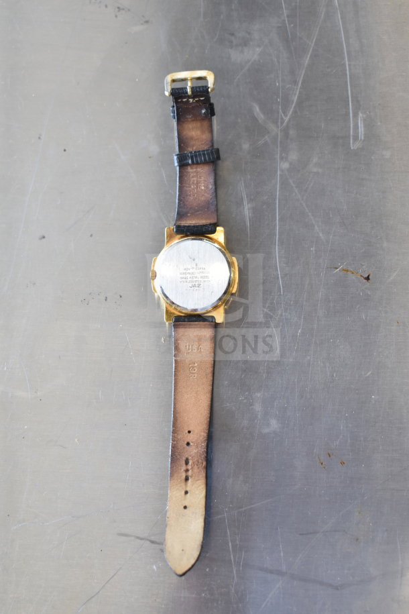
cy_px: 307
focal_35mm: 57
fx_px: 971
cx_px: 204
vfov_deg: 35.1
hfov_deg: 23.8
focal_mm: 38
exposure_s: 1/60
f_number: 4.8
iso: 560
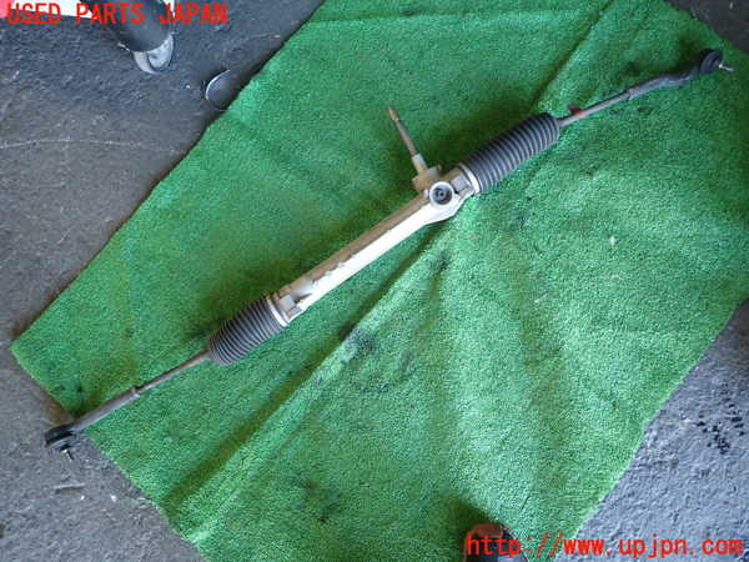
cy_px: 281
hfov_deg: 69.4
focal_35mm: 25
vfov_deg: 54.9
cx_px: 374
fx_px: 541
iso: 200
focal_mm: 4.5
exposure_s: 1/40
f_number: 2
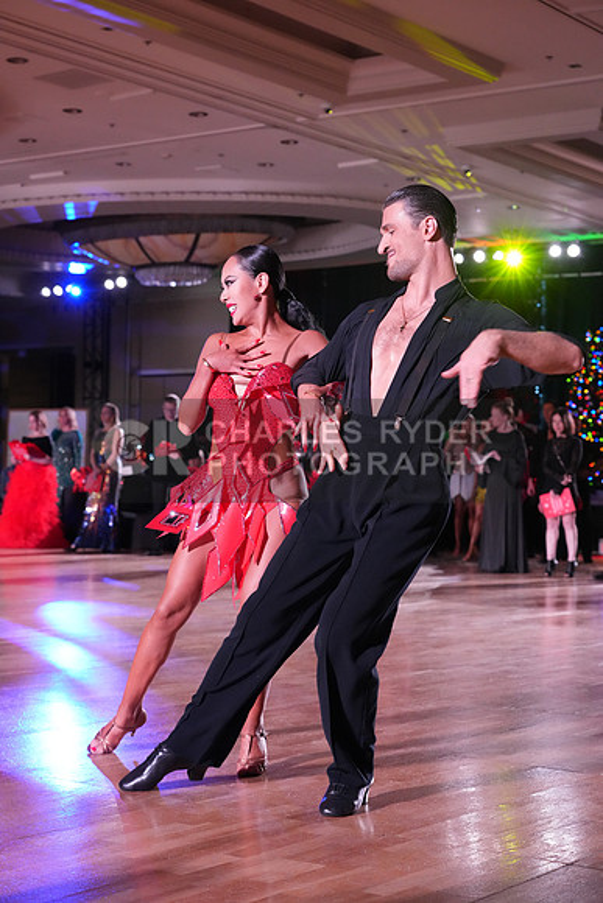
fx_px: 1532
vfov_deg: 32.9
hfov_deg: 22.3
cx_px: 302
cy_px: 452
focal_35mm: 61
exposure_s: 1/320
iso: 6400
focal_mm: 61
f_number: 5
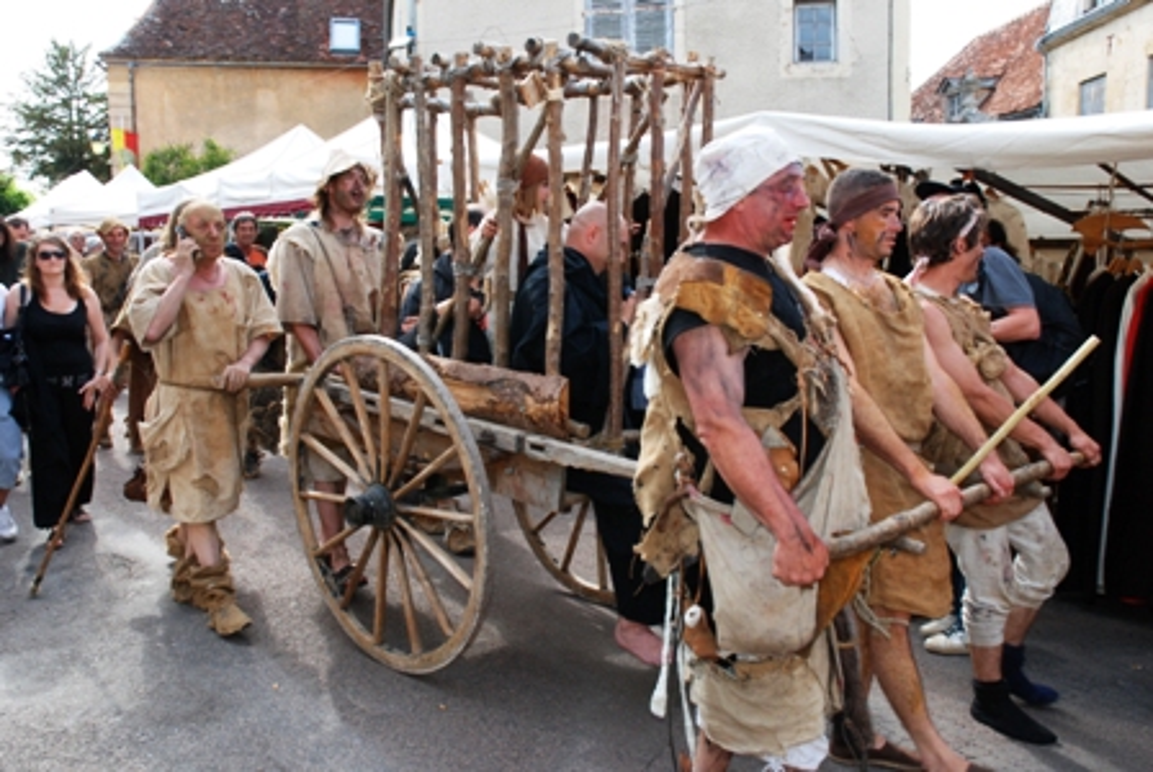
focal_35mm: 33
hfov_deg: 57.2
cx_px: 576
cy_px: 386
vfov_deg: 40.1
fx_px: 1058
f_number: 11
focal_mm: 22
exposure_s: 1/100
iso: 400
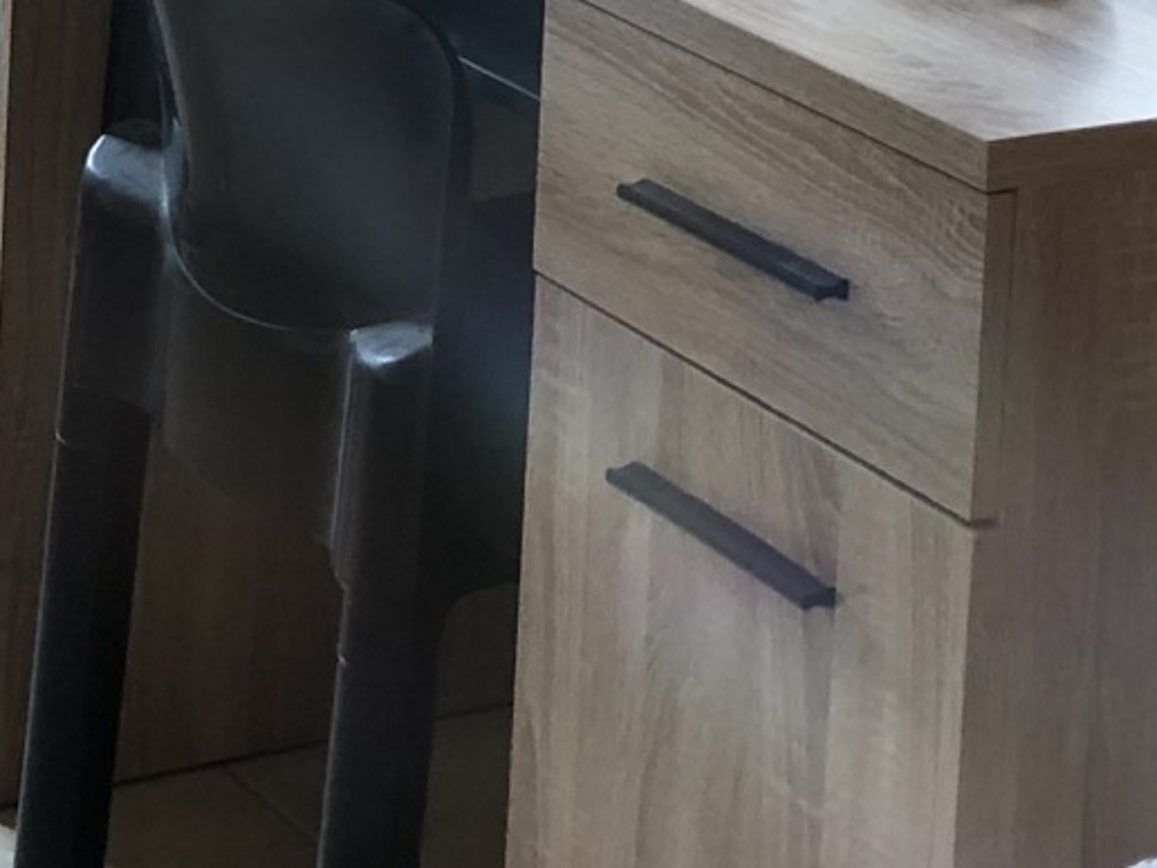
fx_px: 4646
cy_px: -707
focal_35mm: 139
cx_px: 603
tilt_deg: -5.2
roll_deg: -3.2
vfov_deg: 10.1
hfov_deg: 14.2
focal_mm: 3.99
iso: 32
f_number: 1.8
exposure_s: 1/30
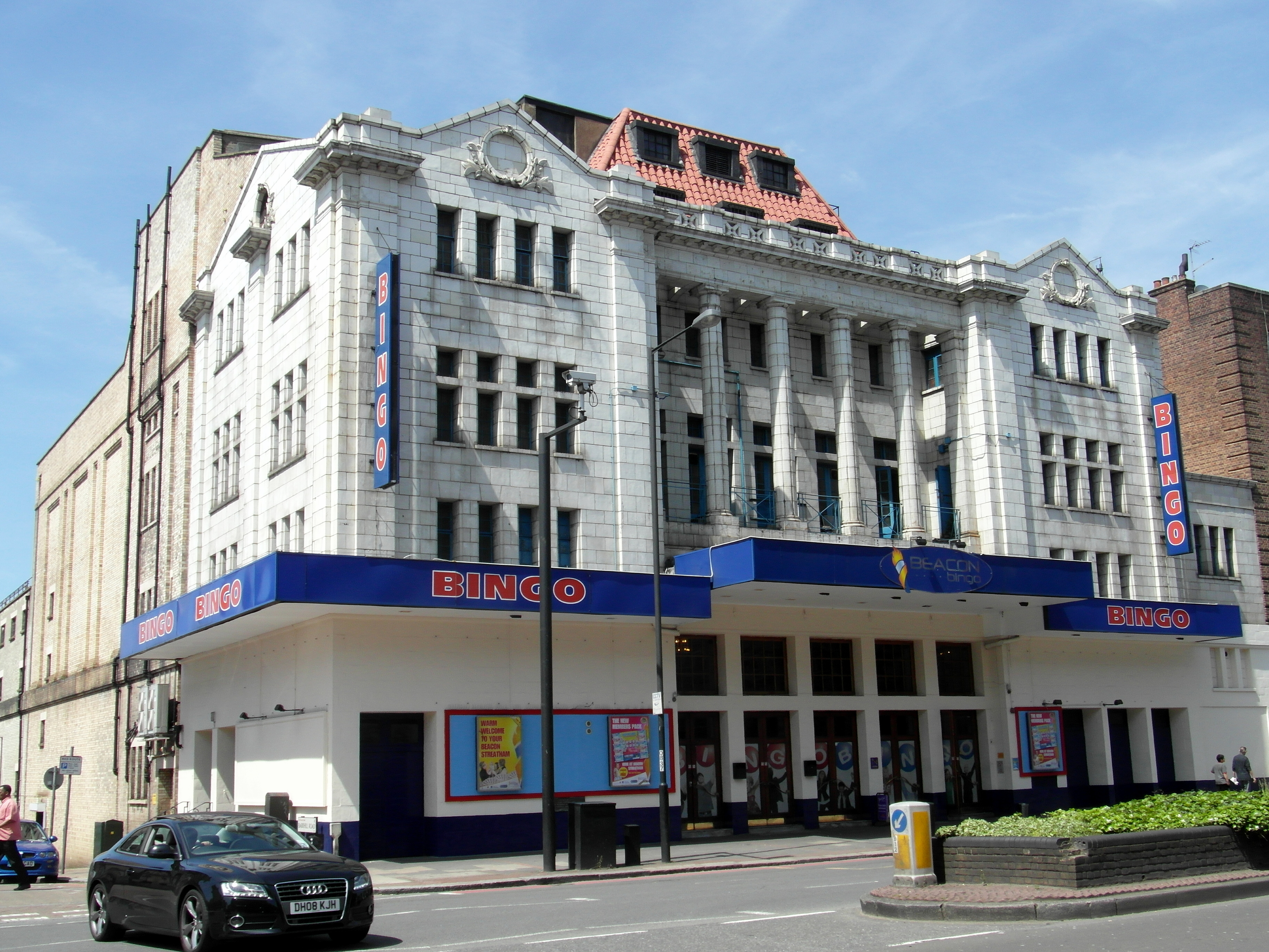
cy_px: 476
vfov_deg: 35.1
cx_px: 634
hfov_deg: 45.8
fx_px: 1503
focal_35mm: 41
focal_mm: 6.8
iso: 80
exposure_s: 1/250
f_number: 5.2
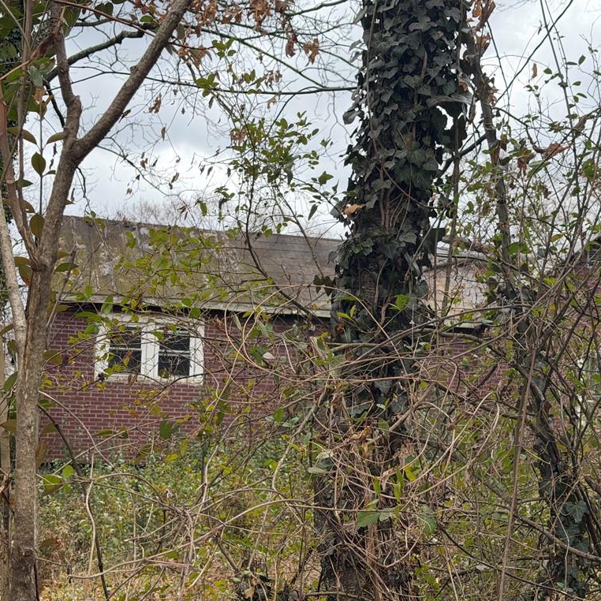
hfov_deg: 30.0
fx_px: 1120
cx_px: 318
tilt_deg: +8.3
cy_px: 299
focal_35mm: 57
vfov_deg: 30.0
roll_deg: -2.7
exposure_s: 1/1403
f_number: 1.78
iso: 80
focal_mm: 6.76
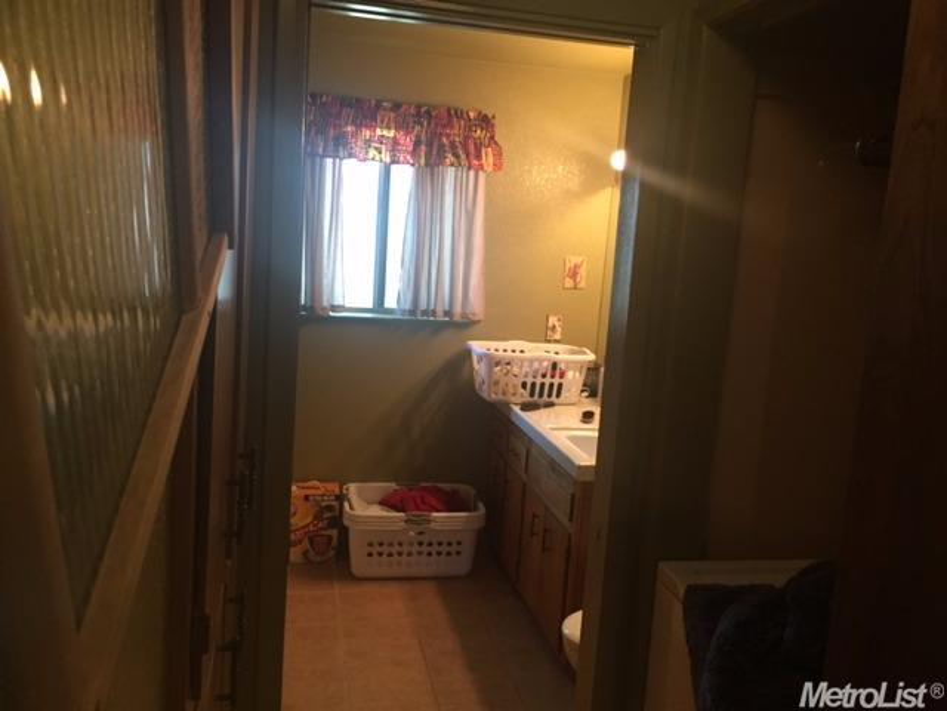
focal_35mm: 29
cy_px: 356
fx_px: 793
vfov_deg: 48.2
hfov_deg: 61.7
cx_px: 474
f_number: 2.2
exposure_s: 1/30
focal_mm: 4.15
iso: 160
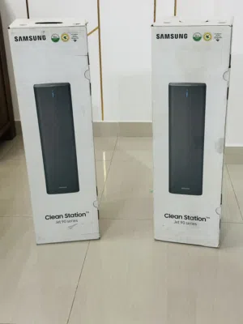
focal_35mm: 48
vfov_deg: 39.7
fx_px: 449
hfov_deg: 30.3
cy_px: 162
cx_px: 122
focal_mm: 6.86
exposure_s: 1/50
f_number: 1.78
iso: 250
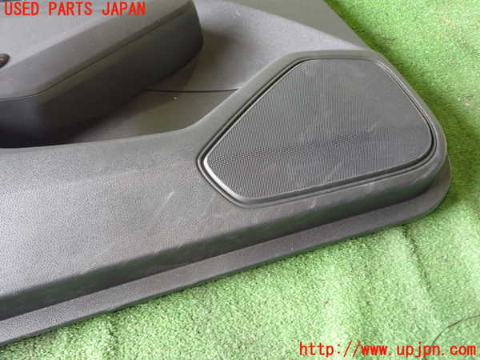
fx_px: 416
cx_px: 240
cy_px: 180
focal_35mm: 30
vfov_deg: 46.8
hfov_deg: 60.0
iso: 640
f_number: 2.3
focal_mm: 5.4
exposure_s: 1/30
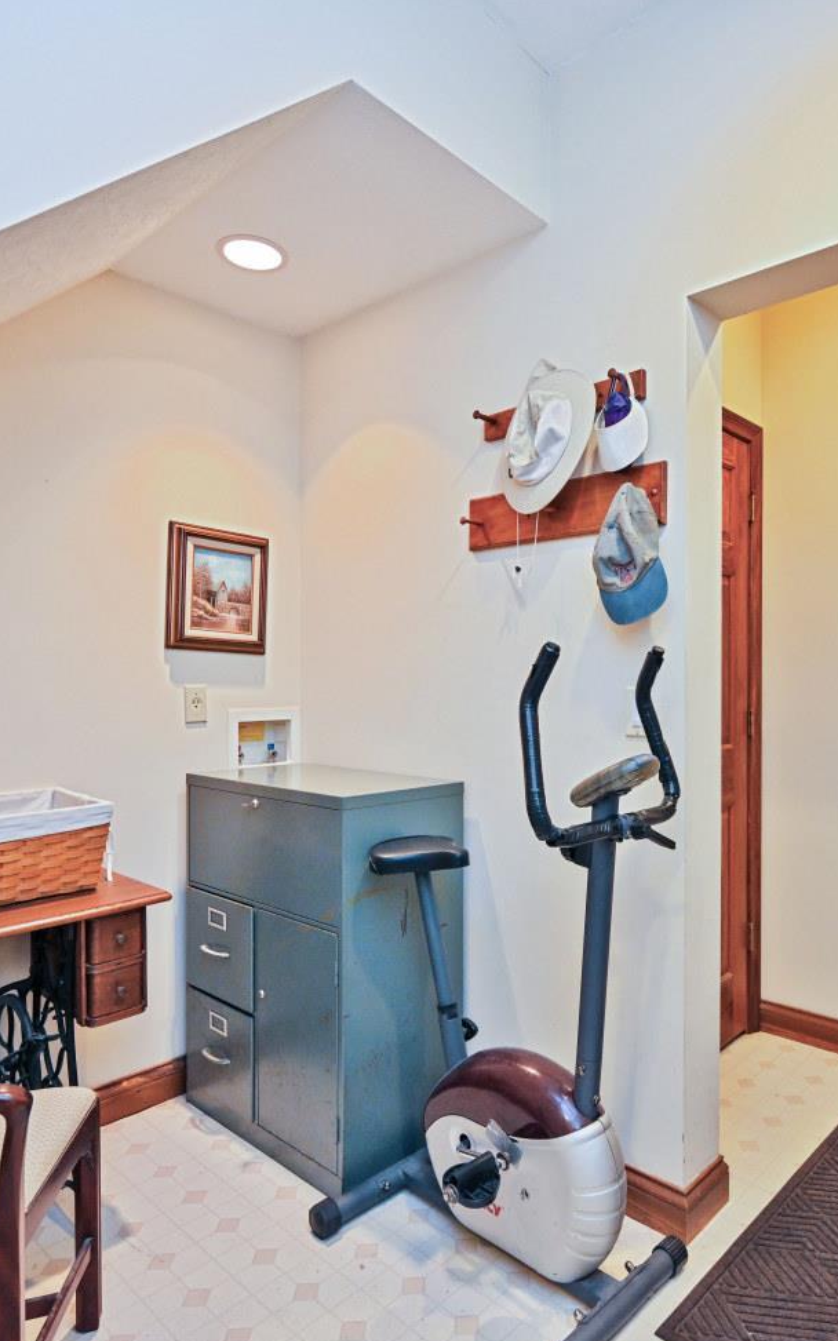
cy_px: 684
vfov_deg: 79.6
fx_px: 804
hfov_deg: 54.5
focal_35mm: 22
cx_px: 514
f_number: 4
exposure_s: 1/60
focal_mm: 14
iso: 900
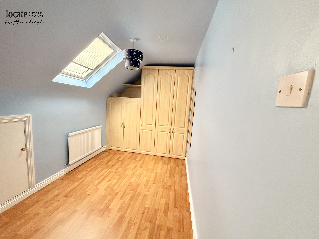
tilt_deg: -7.7
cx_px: 160
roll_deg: -3.1
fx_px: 129
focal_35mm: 14
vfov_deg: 85.7
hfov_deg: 102.1
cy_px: 120
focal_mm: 2.22
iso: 400
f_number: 2.2
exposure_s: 1/50
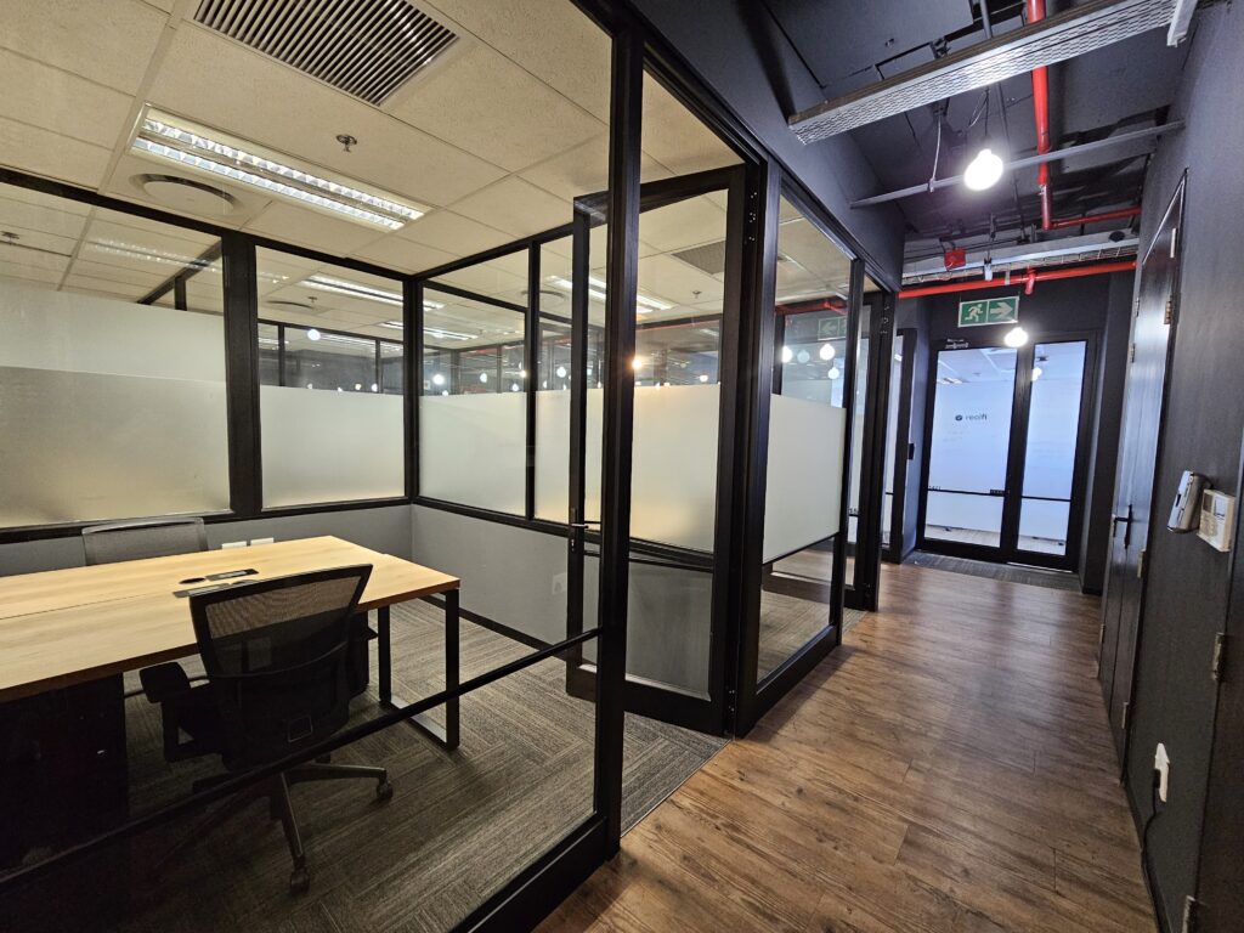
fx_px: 467
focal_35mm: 13
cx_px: 622
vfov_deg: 89.9
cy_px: 466
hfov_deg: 106.2
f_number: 2.2
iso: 500
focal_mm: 2.2
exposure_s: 1/33
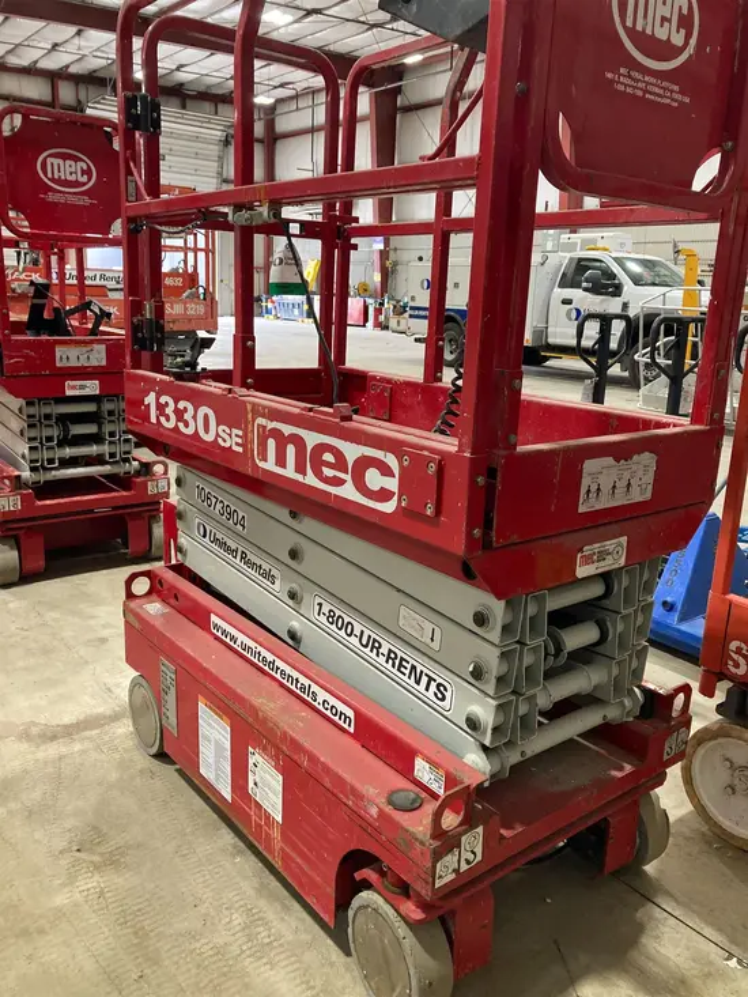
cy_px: 498
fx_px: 806
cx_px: 374
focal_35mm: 28
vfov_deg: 63.4
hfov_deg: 49.8
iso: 250
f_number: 1.8
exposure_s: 1/60
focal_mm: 3.99
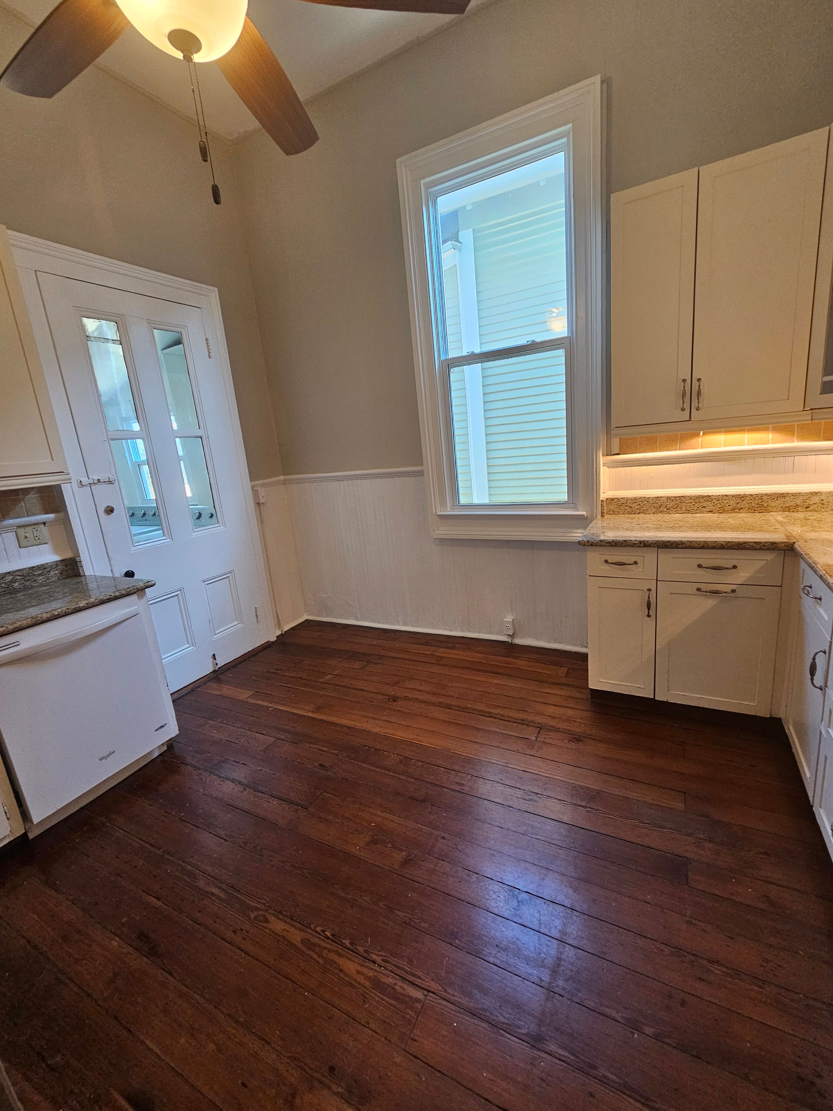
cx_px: 416
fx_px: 417
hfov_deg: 89.9
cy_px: 556
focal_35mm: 13
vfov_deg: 106.2
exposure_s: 1/40
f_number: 2.2
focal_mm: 2.2
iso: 320
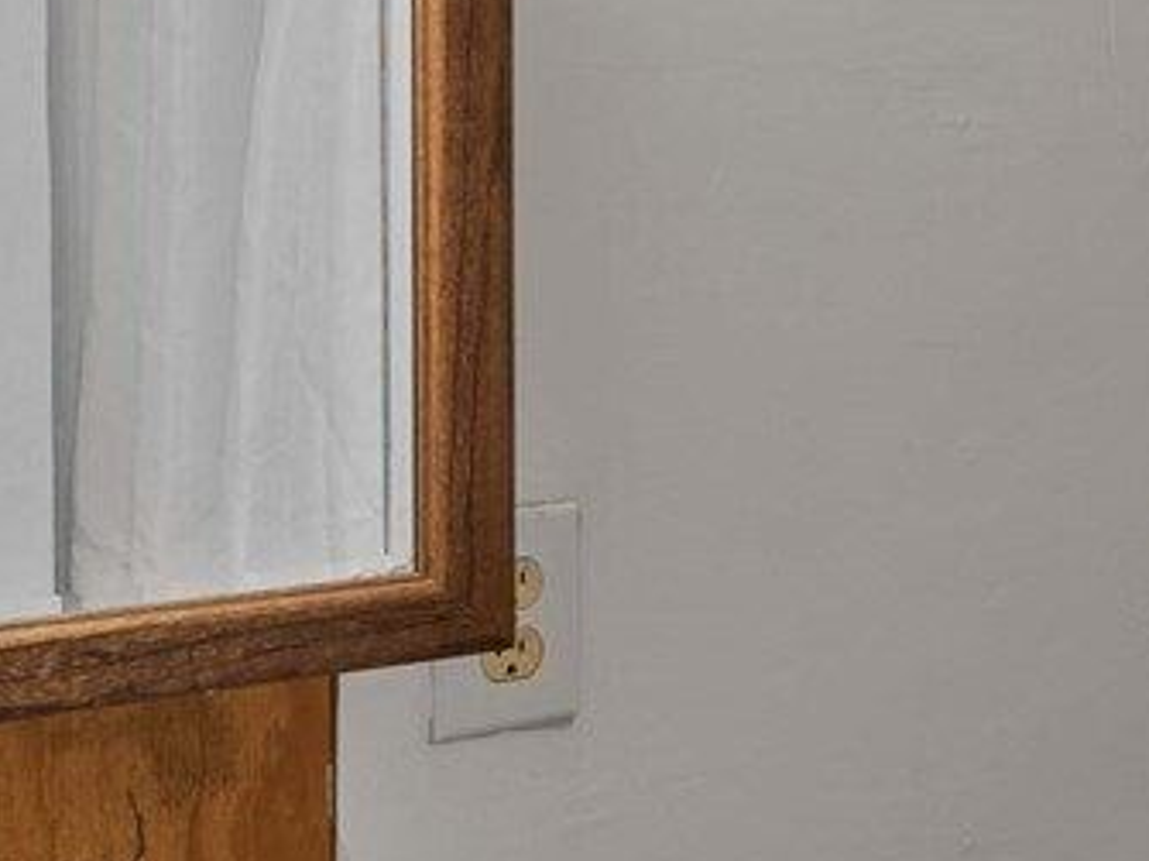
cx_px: 2077
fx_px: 2422
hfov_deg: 19.7
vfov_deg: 19.9
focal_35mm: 73
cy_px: 129
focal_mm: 15
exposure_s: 1/6
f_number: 7.1
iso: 200
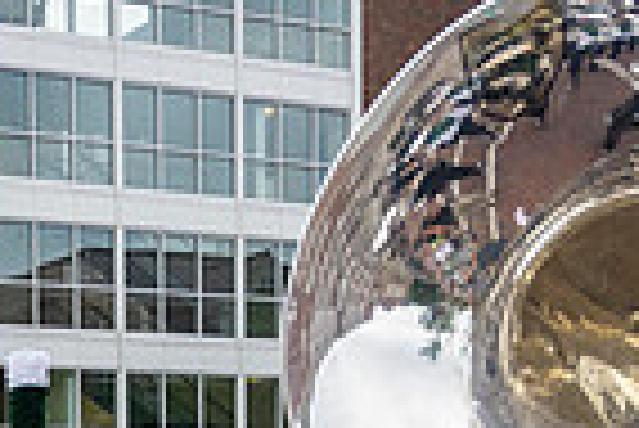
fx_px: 1741
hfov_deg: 19.7
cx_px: -94
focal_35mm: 98
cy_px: 836
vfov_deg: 12.4
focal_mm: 24
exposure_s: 1/1600
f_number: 4
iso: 500
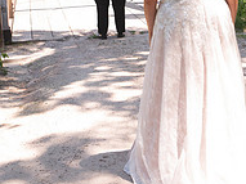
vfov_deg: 16.7
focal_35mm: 86
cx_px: 161
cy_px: -14
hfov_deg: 22.7
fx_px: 611
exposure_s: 1/125
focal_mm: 38
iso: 31
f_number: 3.5
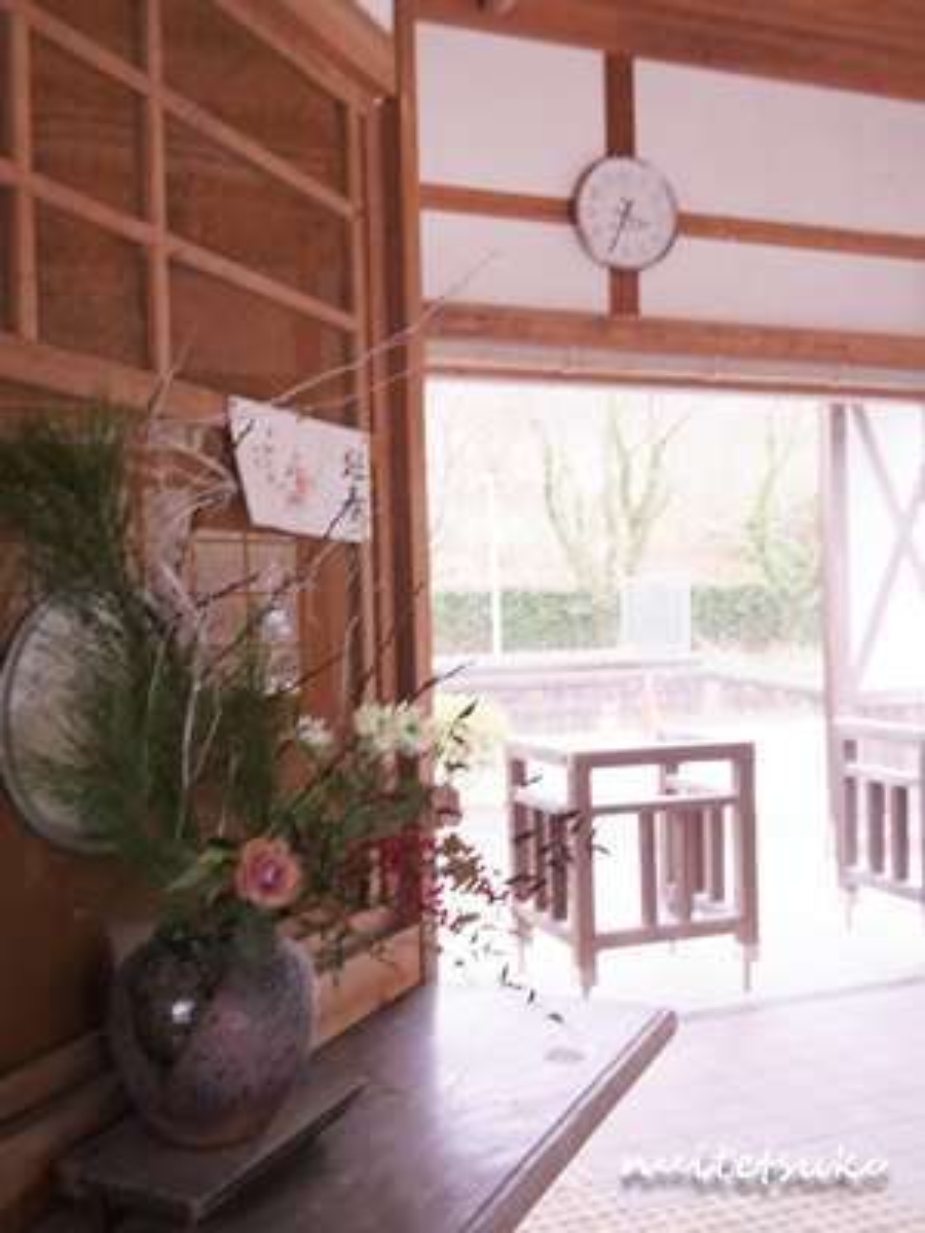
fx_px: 1140
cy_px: 616
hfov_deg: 44.2
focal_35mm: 32
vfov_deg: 56.8
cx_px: 462
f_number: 5
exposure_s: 1/8
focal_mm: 16
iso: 320
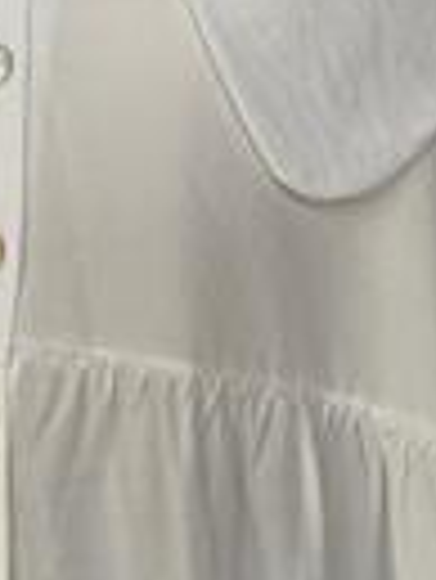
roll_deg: +0.1
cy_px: 355
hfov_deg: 9.4
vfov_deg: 12.5
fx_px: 2649
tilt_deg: -10.9
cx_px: 108
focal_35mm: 158
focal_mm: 6.76
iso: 64
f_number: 1.78
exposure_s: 1/122
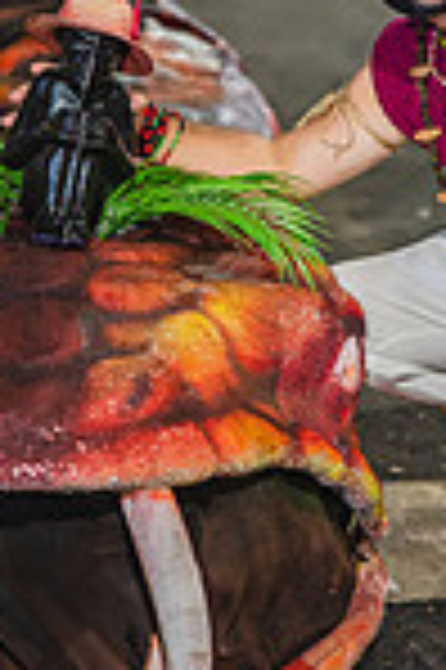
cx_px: 216
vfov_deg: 13.5
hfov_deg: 9.1
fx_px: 2812
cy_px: 94
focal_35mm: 151
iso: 1600
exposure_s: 1/400
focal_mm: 50
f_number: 1.6
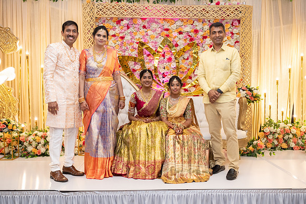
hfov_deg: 53.6
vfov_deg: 37.3
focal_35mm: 36
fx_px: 303
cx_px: 153
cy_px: 102
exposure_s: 1/160
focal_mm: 35
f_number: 4.5
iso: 1600
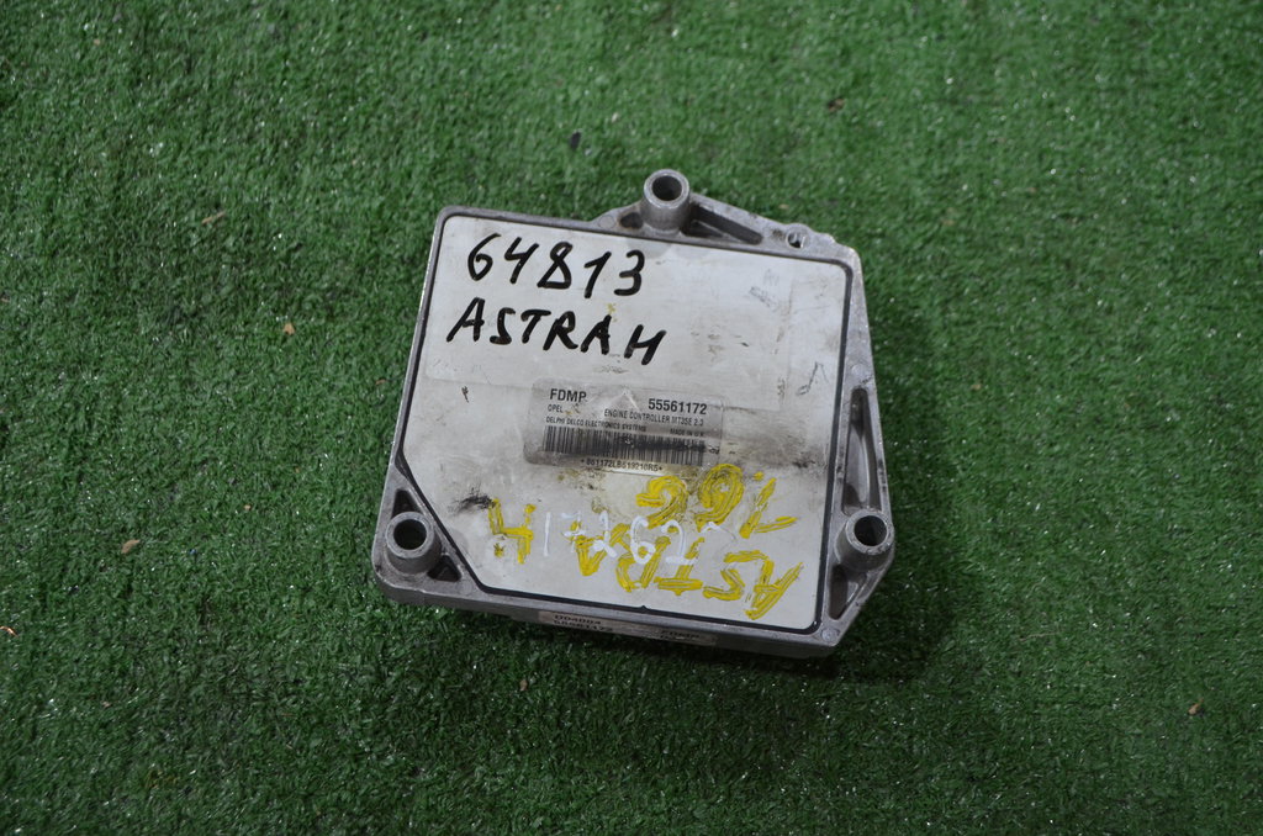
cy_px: 418
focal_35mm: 51
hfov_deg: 39.0
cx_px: 632
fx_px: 1785
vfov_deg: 26.4
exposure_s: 1/60
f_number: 5
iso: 800
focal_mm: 34
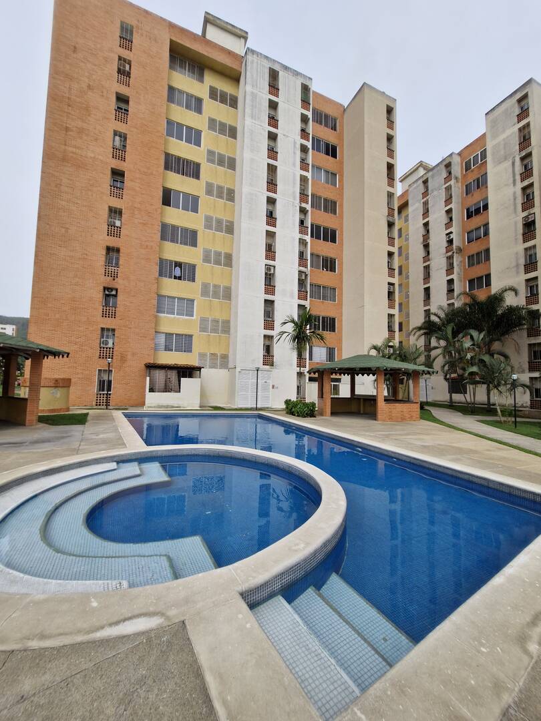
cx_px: 270
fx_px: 271
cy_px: 360
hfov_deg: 89.9
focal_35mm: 13
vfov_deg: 106.2
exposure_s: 1/1384
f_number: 2.2
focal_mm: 1.74
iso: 50
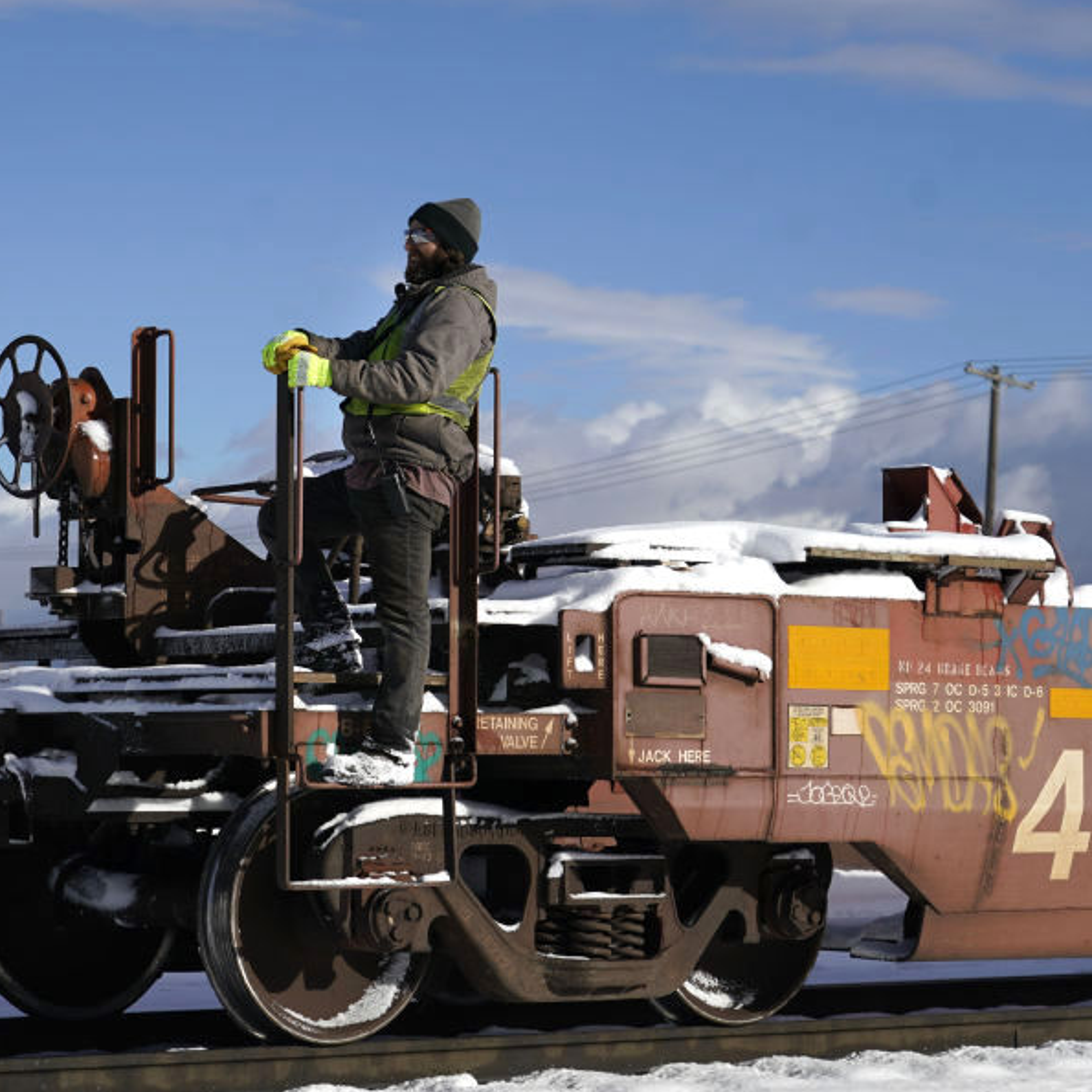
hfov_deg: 17.2
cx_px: 347
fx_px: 3605
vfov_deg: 17.2
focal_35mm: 101
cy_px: 517
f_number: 5.6
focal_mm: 69
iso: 200
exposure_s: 1/2500
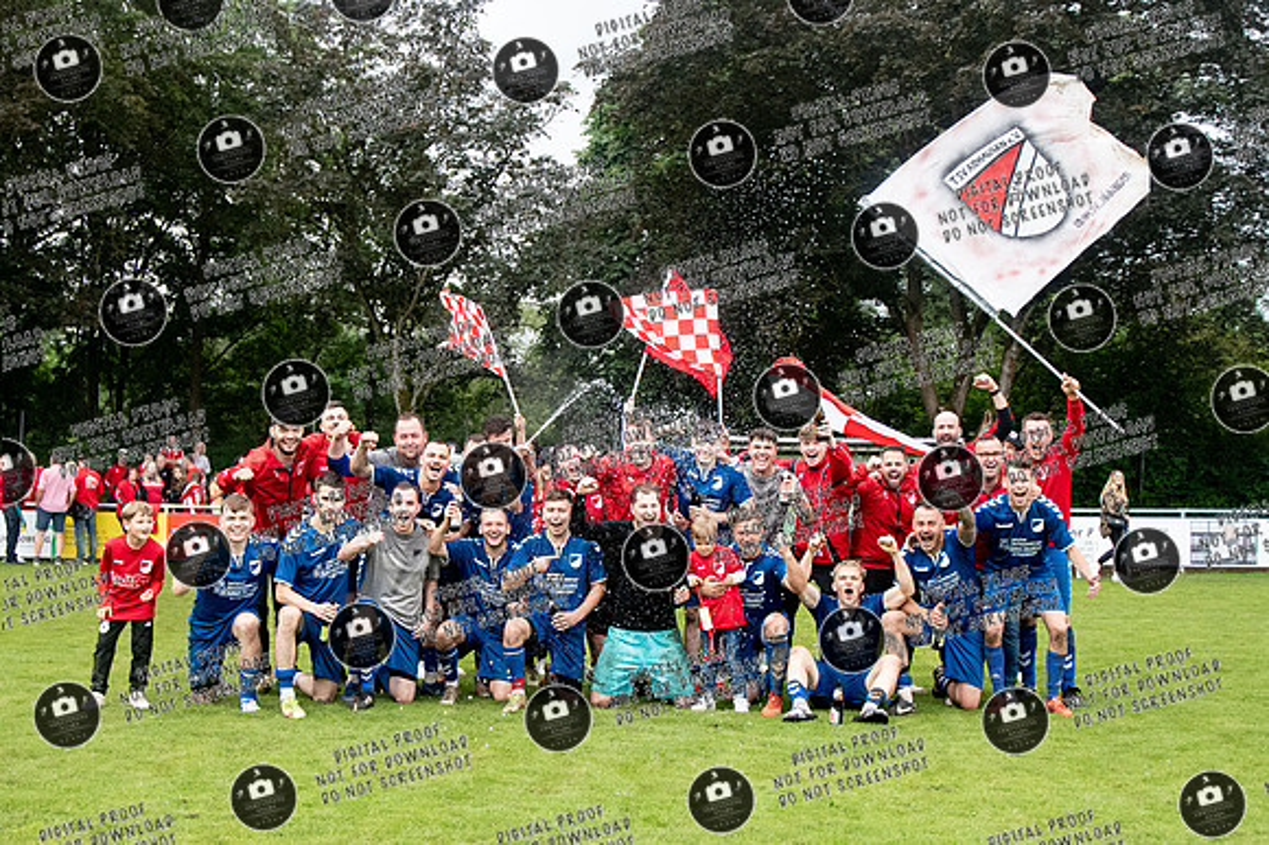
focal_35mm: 53
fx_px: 1881
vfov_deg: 25.3
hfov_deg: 37.3
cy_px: 470
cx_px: 634
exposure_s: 1/640
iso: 1400
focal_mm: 28
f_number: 4
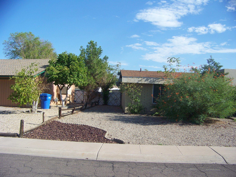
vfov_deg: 39.7
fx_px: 245
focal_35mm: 36
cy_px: 88
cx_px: 118
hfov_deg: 51.4
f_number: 2.8
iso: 64
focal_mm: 5.85
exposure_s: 1/800
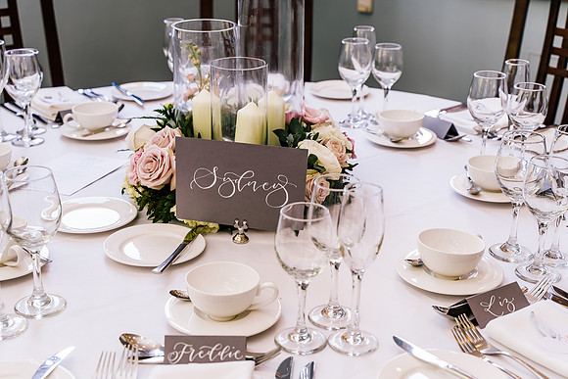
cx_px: 288
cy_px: 190
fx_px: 826
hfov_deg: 37.9
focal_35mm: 52
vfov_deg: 25.8
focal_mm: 51
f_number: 4.5
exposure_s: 1/200
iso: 800
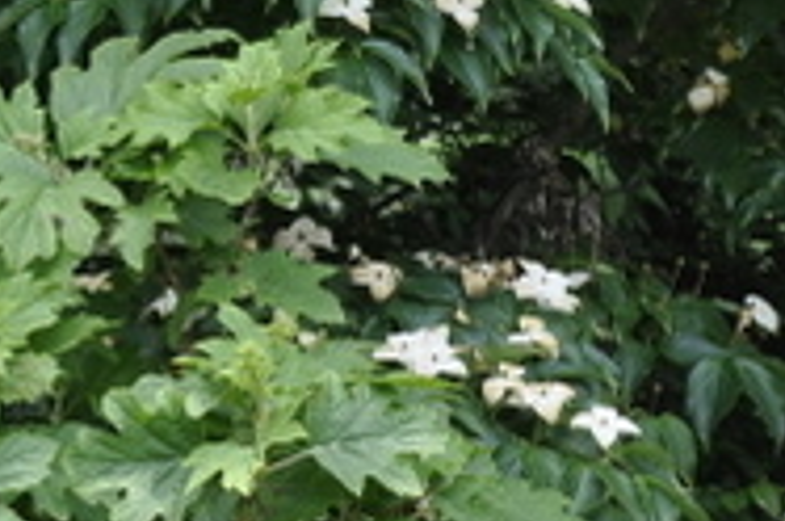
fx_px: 6988
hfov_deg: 6.4
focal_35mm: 321
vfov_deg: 4.2
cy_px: -244
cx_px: -378
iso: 200
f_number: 10
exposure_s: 1/100
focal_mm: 50
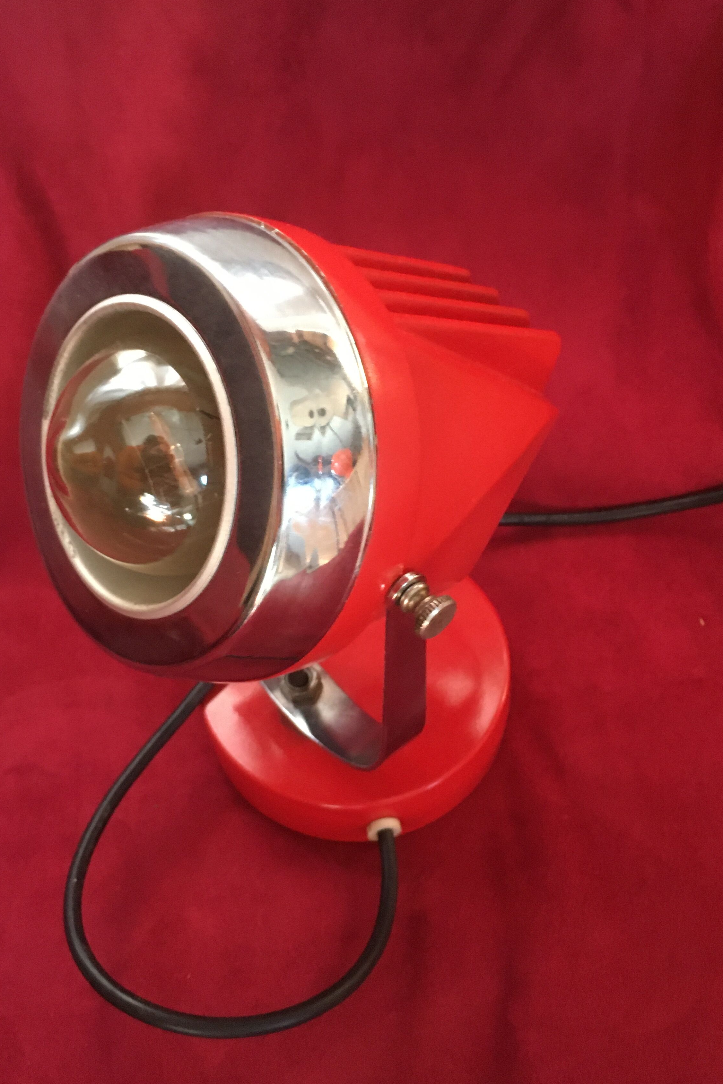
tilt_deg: -49.3
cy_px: 542
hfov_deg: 36.9
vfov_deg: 53.1
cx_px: 344
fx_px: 1084
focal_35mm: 36
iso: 250
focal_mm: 4.15
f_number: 2.2
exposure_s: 1/17
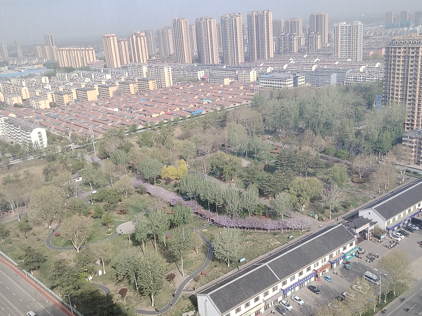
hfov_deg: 54.0
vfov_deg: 41.8
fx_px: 414
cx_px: 211
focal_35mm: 34
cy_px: 158
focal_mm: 4.25
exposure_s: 1/182
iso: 100
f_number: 1.8
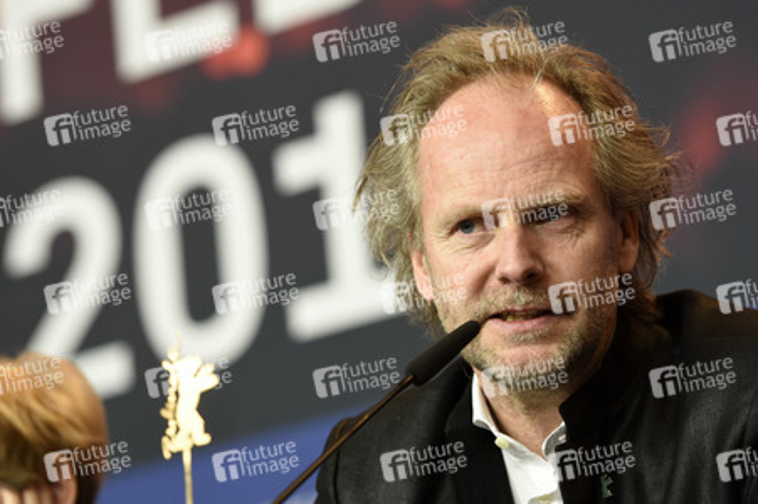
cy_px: 252
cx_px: 379
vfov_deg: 6.8
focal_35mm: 202
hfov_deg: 10.2
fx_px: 4261
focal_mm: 135
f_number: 3.2
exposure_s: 1/250
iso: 640
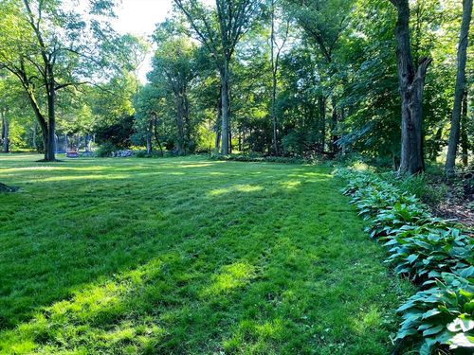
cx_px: 237
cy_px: 178
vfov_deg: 53.1
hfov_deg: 67.3
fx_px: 356
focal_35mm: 26
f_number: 1.8
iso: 100
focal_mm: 4.25
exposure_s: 1/122
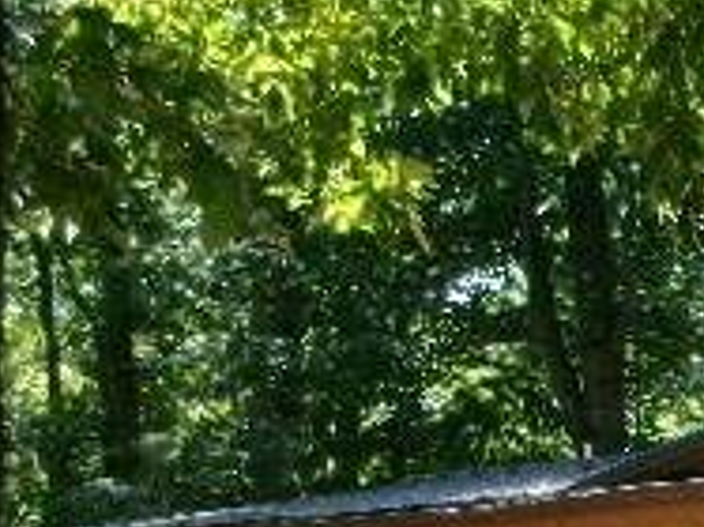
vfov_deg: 11.4
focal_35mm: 123
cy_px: 836
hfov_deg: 14.9
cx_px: 1039
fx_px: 2500
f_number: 4.5
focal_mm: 6.4
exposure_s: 1/90
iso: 100
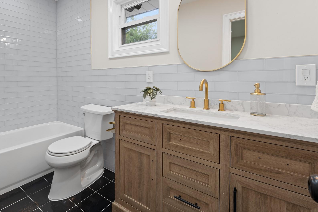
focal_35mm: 18
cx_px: 122
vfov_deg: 66.7
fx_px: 159
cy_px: 85
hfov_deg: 88.5
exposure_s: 1/2.5
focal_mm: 14
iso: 320
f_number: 10
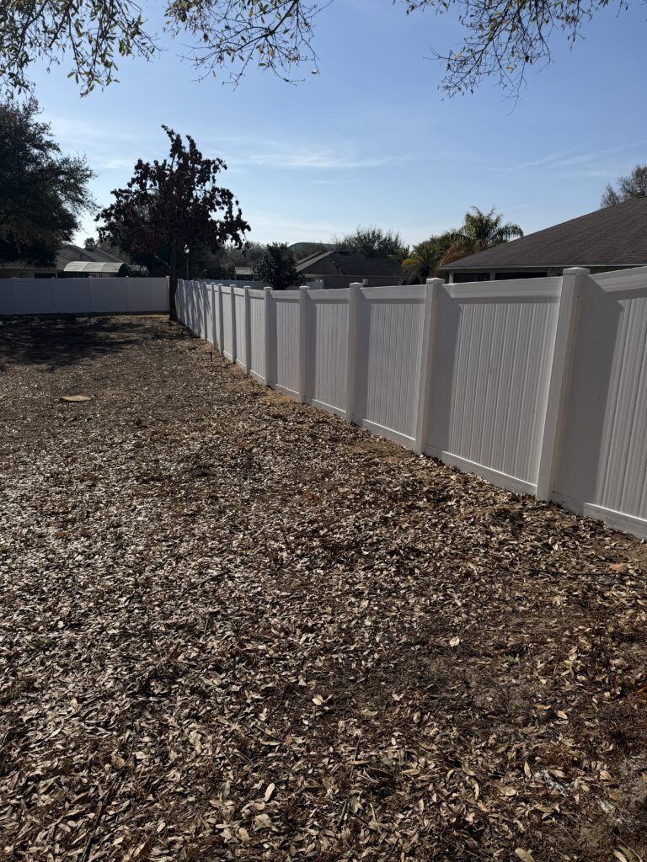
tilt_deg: -14.5
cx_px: 324
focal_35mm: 24
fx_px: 598
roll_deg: -1.9
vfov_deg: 71.6
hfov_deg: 56.8
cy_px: 431
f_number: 1.78
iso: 80
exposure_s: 1/9091
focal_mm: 6.76
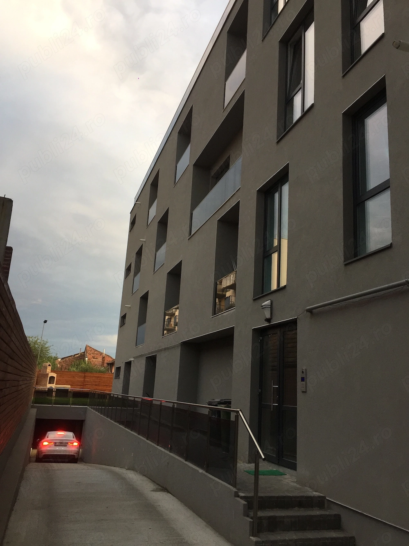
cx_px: 204
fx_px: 457
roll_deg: -4.2
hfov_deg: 48.2
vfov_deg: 61.7
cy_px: 273
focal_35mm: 29
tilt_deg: +15.0
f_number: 2.2
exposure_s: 1/100
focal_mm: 4.15
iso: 50
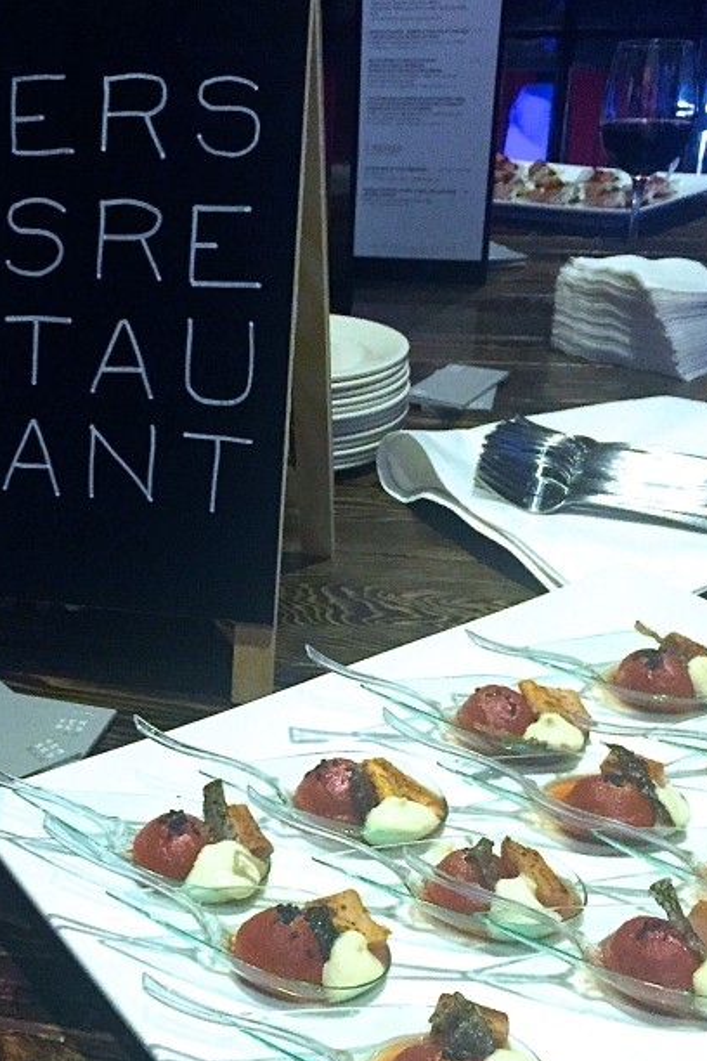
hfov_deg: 30.0
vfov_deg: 44.4
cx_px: 175
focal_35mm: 44
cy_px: 604
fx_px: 1296
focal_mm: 4.15
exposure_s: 1/15
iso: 250
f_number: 2.2
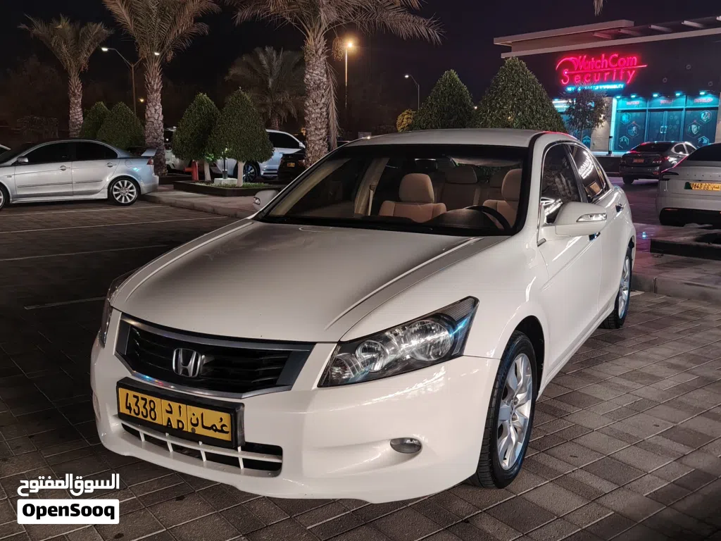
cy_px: 270
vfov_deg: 42.9
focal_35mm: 33
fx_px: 687
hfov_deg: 55.4
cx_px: 360
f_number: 1.75
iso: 2347
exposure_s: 1/20
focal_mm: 5.25
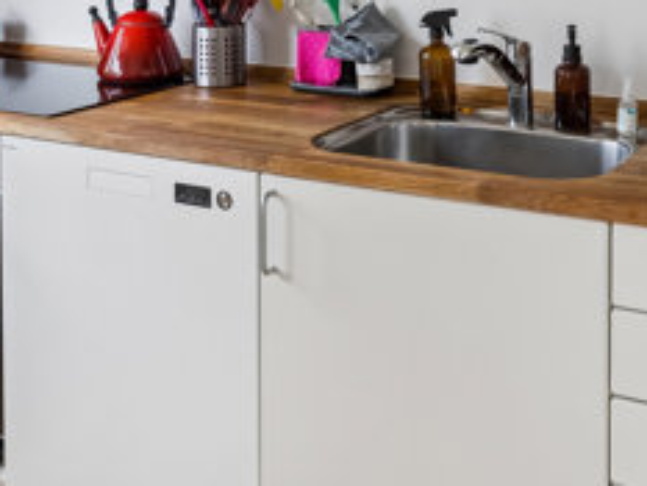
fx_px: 1047
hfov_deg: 34.1
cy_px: -107
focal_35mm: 56
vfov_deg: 23.7
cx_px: 417
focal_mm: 17
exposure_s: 1/13
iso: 125
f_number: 10
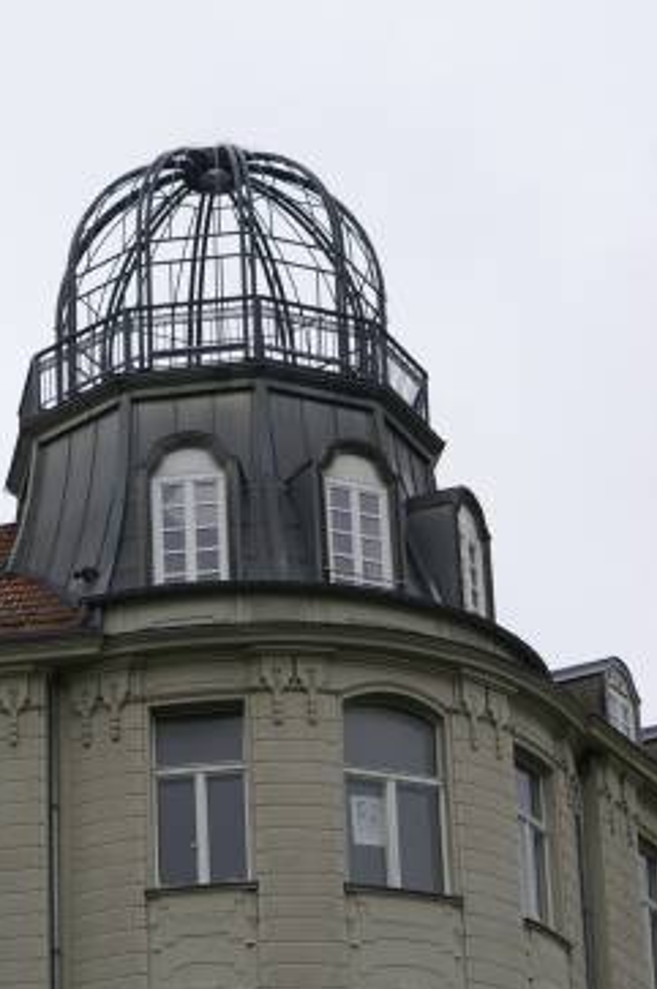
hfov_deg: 9.8
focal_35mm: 139
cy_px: 608
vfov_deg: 14.8
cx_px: 320
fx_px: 3816
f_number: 8
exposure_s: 1/80
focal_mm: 70
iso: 100
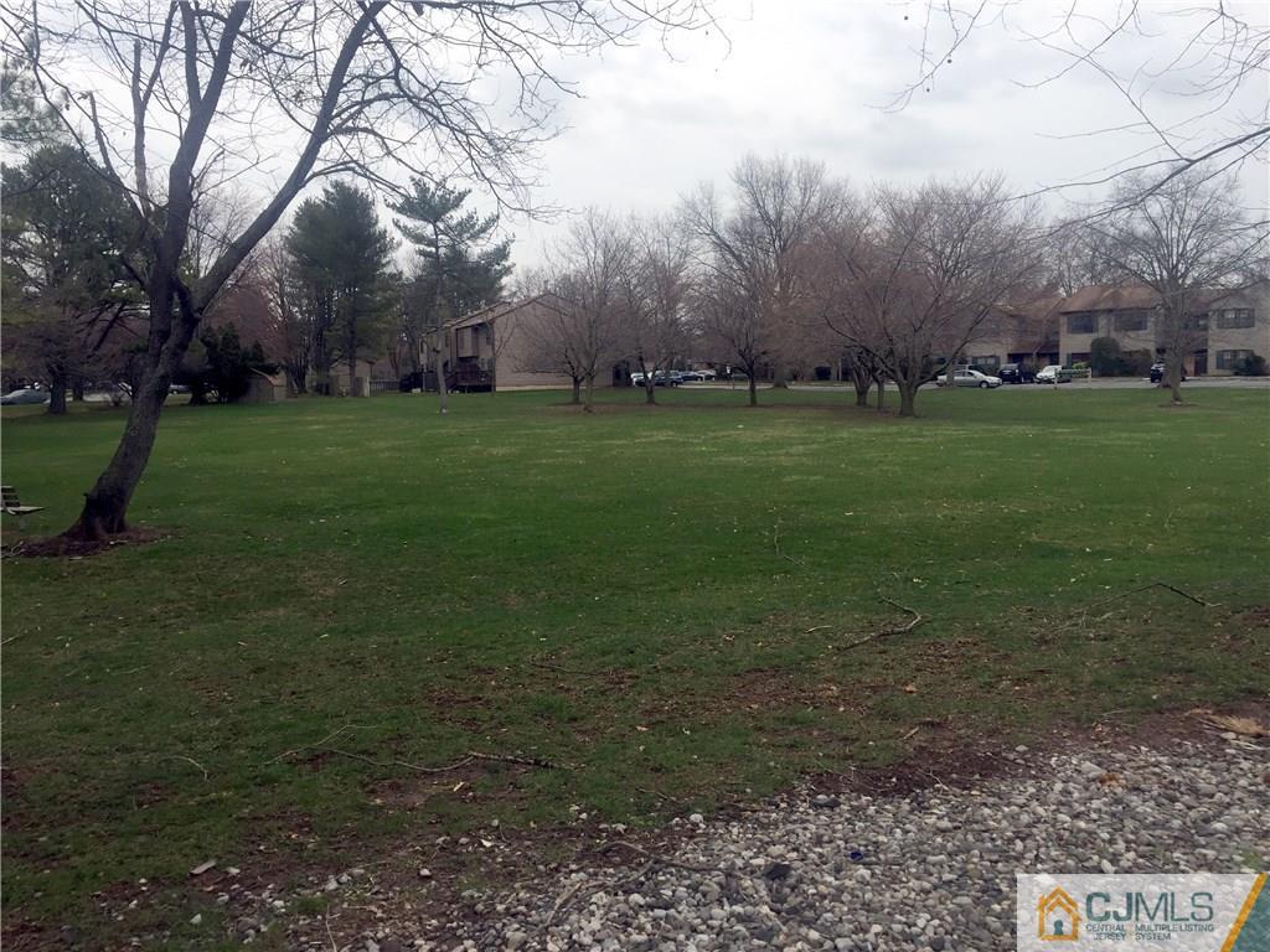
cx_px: 635
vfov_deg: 48.2
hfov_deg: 61.7
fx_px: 1064
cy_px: 476
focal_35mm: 29
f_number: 2.2
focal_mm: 4.15
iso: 32
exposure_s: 1/1319
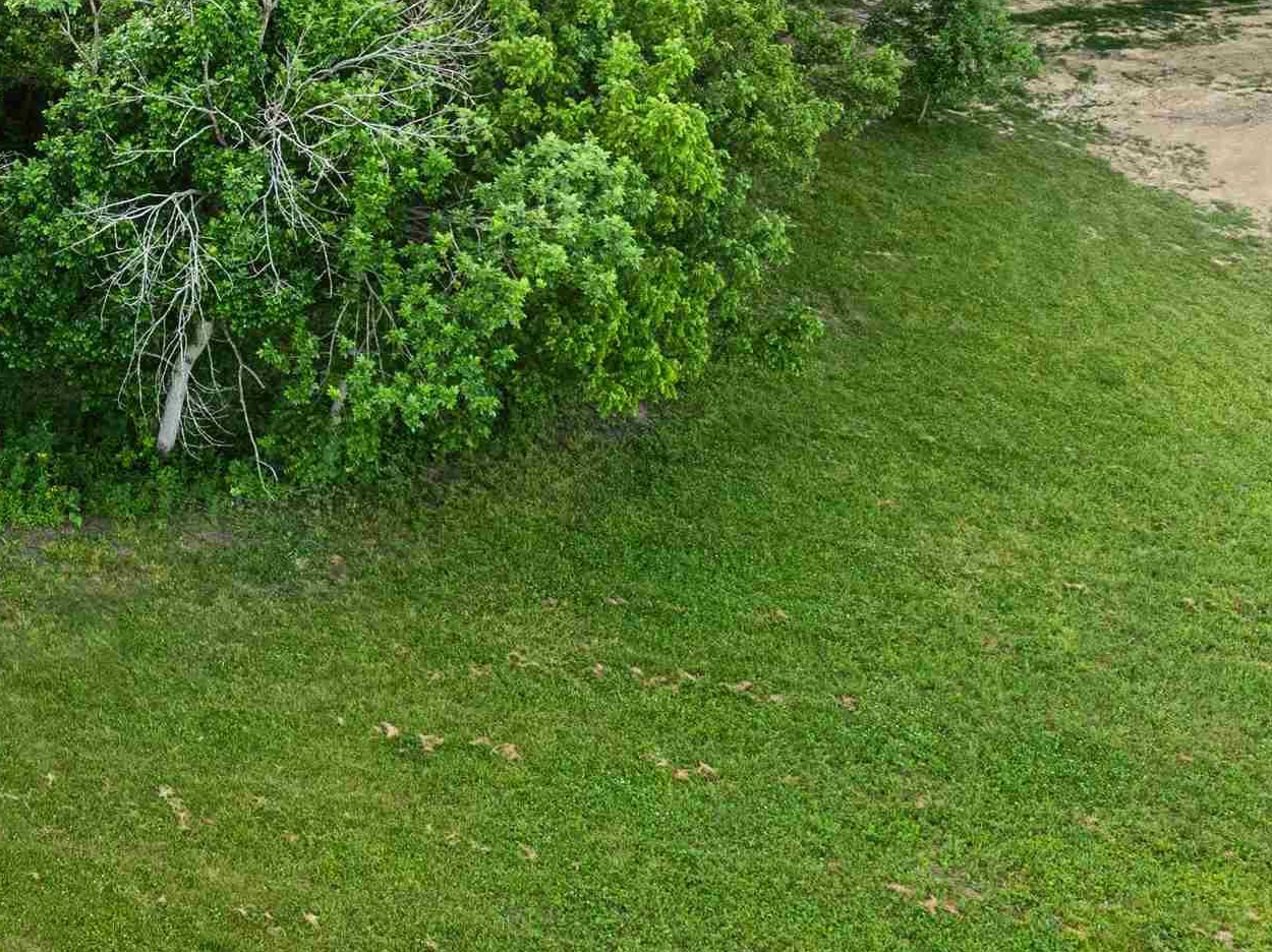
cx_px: -191
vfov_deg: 23.9
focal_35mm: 59
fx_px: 2167
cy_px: 42
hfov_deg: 29.0
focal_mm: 12.29
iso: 200
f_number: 6.3
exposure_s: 1/60
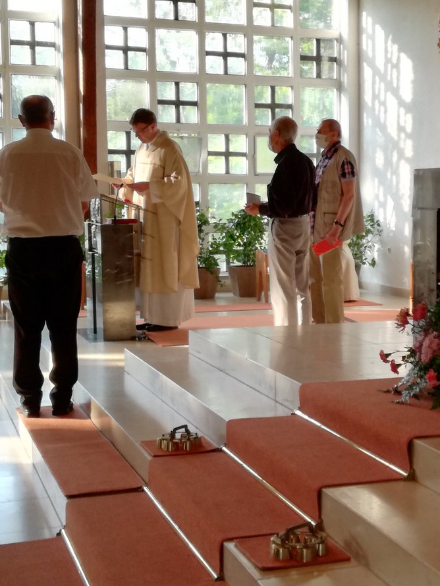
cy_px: 292
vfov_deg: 31.2
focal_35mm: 62
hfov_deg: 23.3
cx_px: 346
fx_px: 1050
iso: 80
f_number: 2
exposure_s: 1/100
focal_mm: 3.79
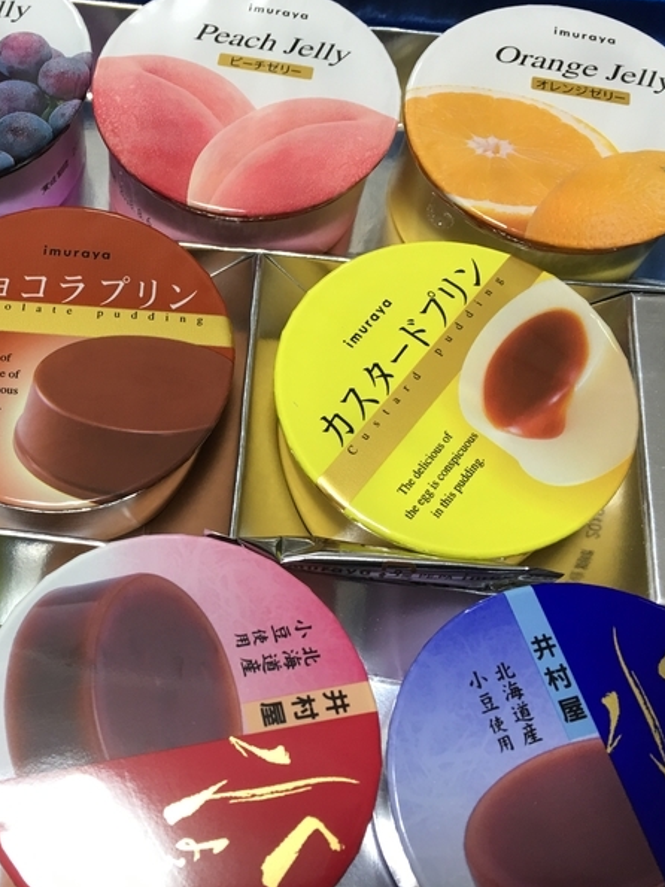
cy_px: 441
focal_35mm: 39
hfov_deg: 35.7
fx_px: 999
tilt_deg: -64.9
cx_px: 137
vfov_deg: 47.9
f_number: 2.2
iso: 25
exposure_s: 1/15
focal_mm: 4.15
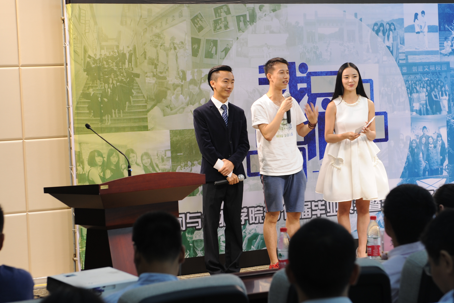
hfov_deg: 21.2
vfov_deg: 14.3
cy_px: 145
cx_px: 218
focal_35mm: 96
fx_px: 1211
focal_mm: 70
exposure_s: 1/50
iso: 400
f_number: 4.5
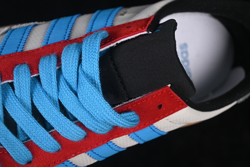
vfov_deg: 18.2
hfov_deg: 27.0
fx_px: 521
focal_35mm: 75
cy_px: 84
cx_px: 125
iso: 160
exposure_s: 1/60
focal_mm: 50
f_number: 7.1
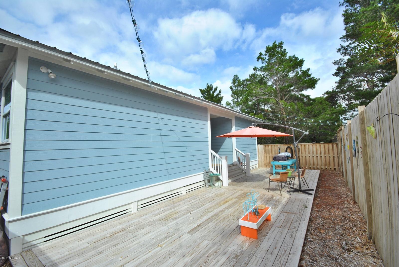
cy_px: 134
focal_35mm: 15
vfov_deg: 77.5
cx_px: 200
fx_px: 166
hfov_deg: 100.3
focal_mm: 10
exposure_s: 1/200
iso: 200
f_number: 10
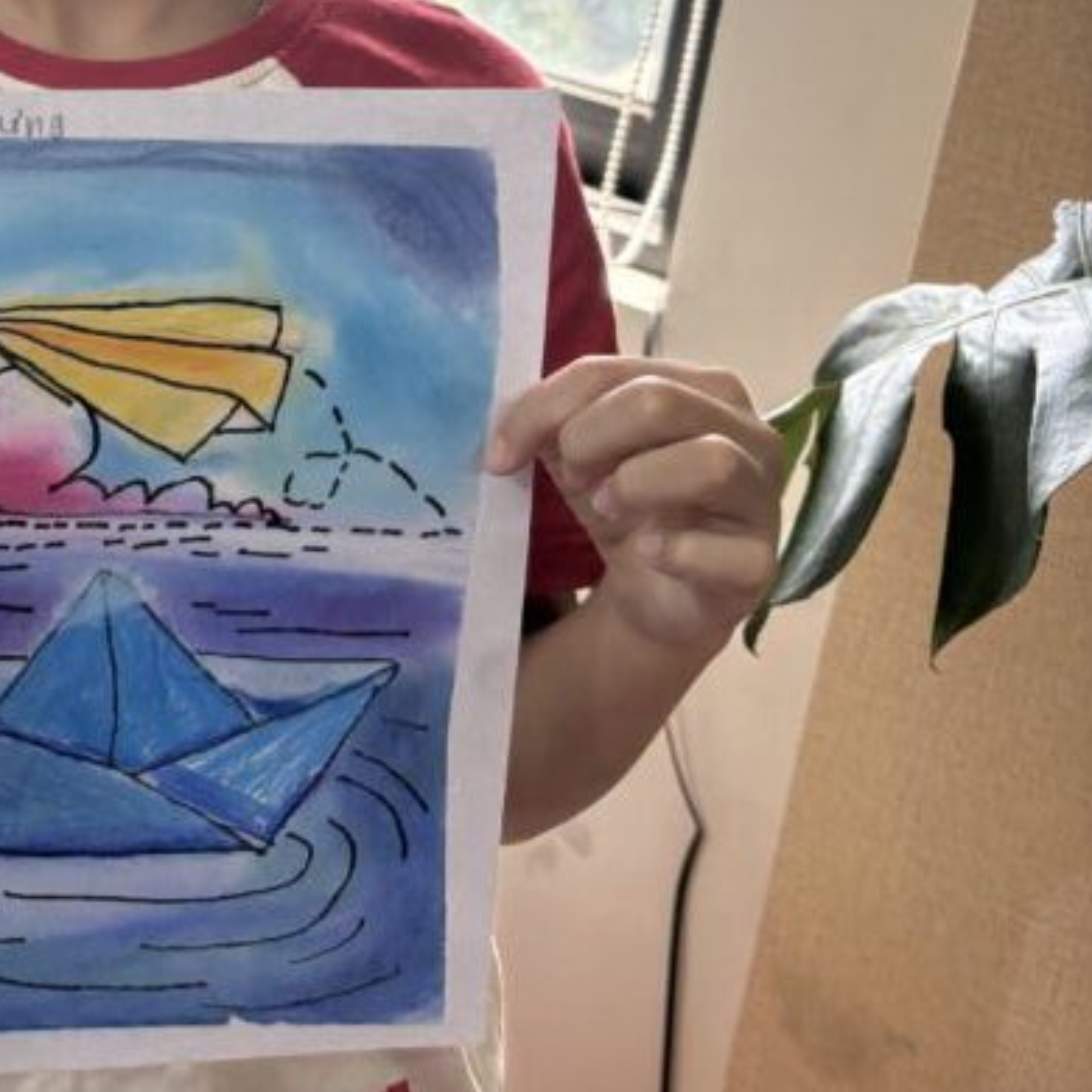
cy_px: 50
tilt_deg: -14.9
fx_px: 2106
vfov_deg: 27.7
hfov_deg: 27.7
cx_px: 48
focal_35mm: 59
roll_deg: -6.1
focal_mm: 5.96
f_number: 1.6
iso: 64
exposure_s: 1/323
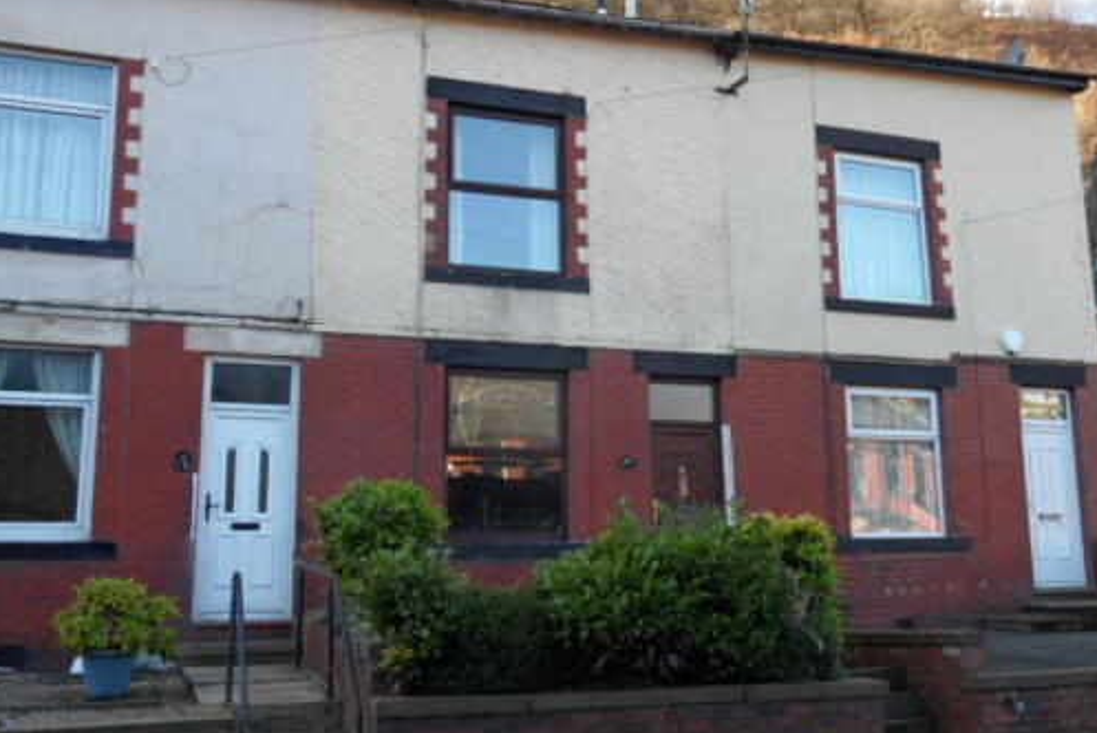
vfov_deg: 34.2
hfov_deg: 49.3
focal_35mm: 39
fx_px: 1189
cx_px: 632
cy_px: 354
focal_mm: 5.3
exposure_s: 1/125
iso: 80
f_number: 3.4
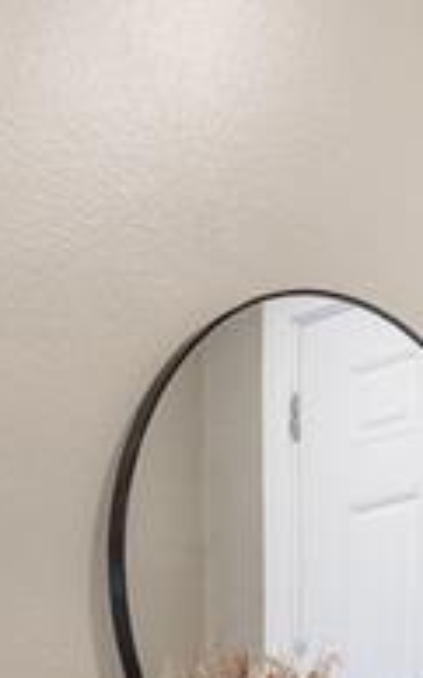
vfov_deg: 21.9
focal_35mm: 86
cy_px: 858
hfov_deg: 15.2
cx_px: 210
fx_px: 1589
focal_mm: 16
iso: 5000
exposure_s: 1/30
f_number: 9
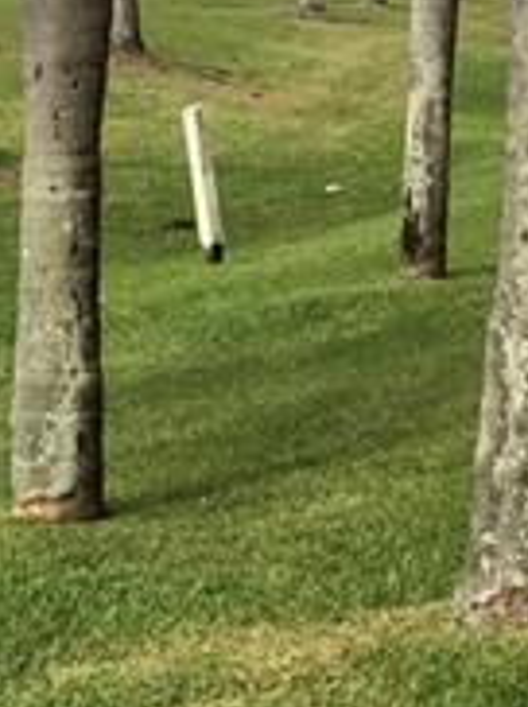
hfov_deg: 6.1
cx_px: -109
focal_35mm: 241
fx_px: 4913
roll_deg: -3.8
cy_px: 528
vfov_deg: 8.2
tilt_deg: -8.7
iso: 20
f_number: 2.8
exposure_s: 1/556
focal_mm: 6.6
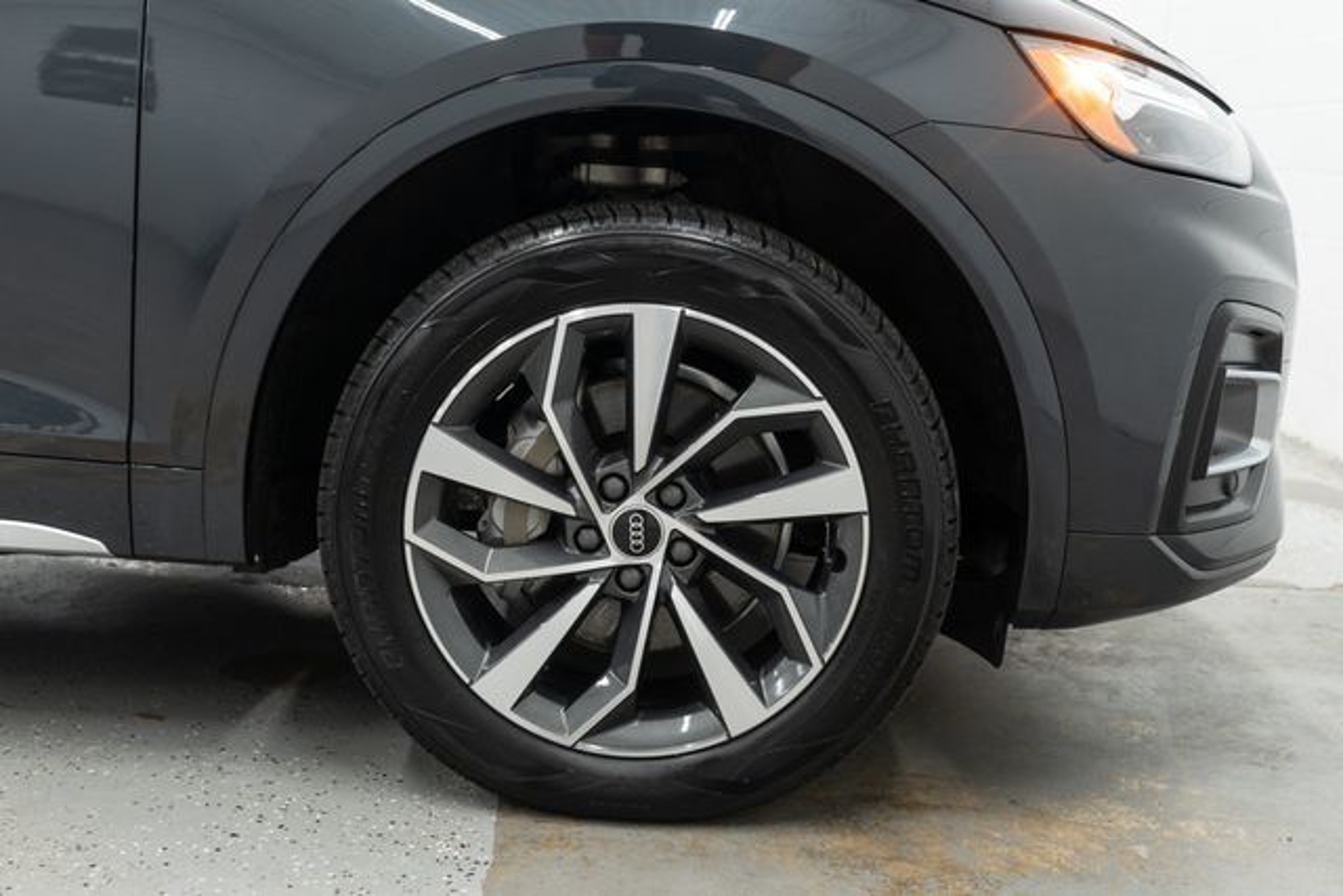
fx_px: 1567
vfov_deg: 31.9
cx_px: 672
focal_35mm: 42
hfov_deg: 46.4
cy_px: 448
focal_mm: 28
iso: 400
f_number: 3.2
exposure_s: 1/40
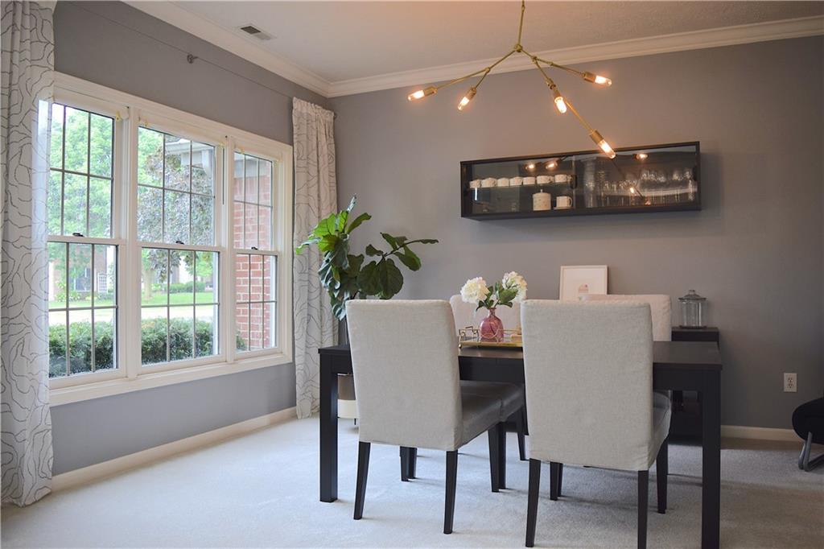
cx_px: 412
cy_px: 274
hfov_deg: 67.4
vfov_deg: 47.9
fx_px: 618
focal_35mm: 27
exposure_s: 1/60
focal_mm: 18
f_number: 4
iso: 400
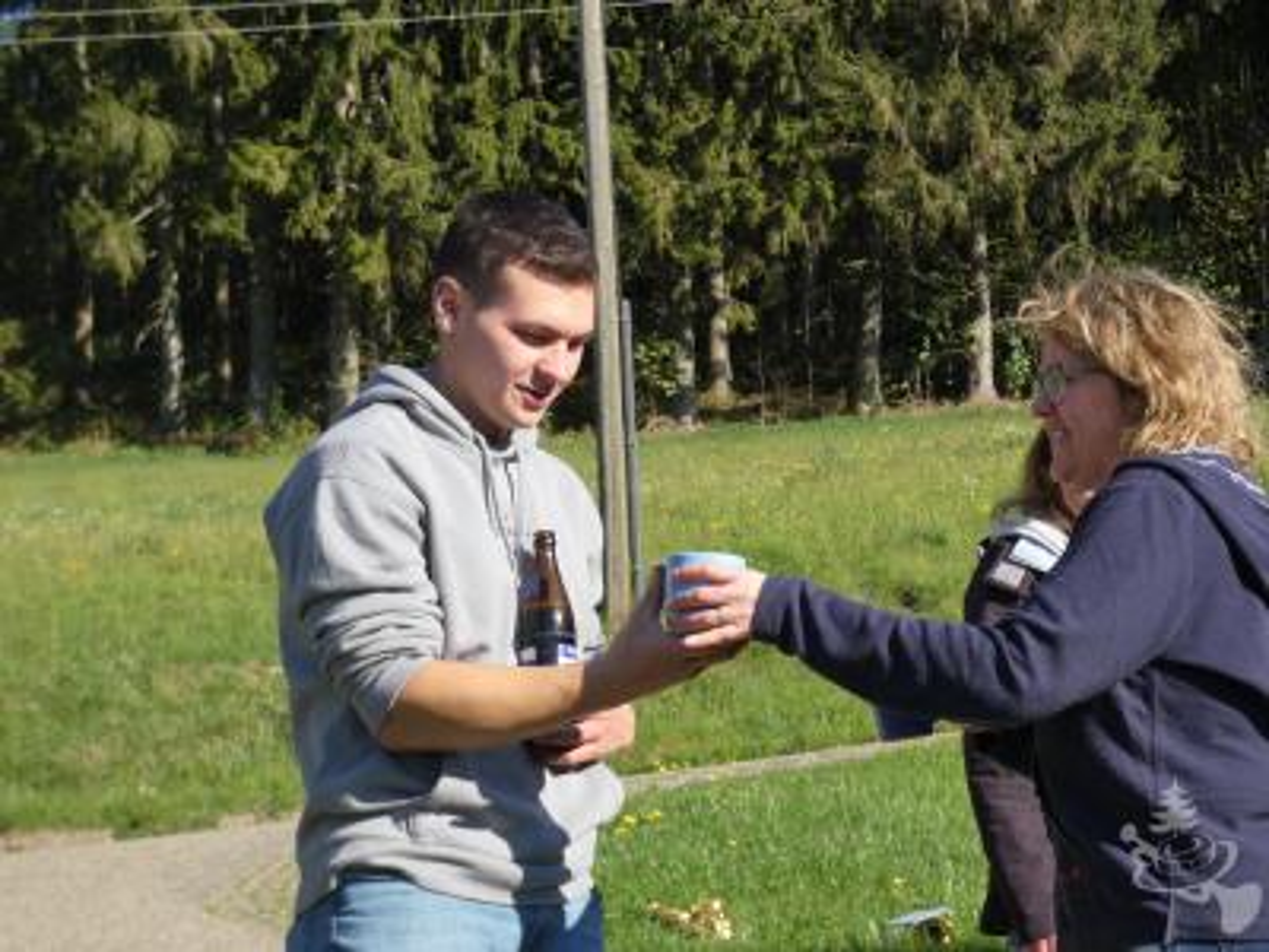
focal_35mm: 76
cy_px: 476
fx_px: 2786
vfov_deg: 19.4
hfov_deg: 25.7
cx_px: 634
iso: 80
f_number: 4.4
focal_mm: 13.7
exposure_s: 1/400
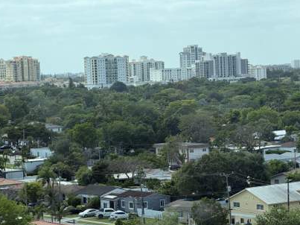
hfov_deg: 13.8
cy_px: 132
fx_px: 1239
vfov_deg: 10.4
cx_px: 170
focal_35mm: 143
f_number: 2.8
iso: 64
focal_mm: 15.66
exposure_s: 1/1186
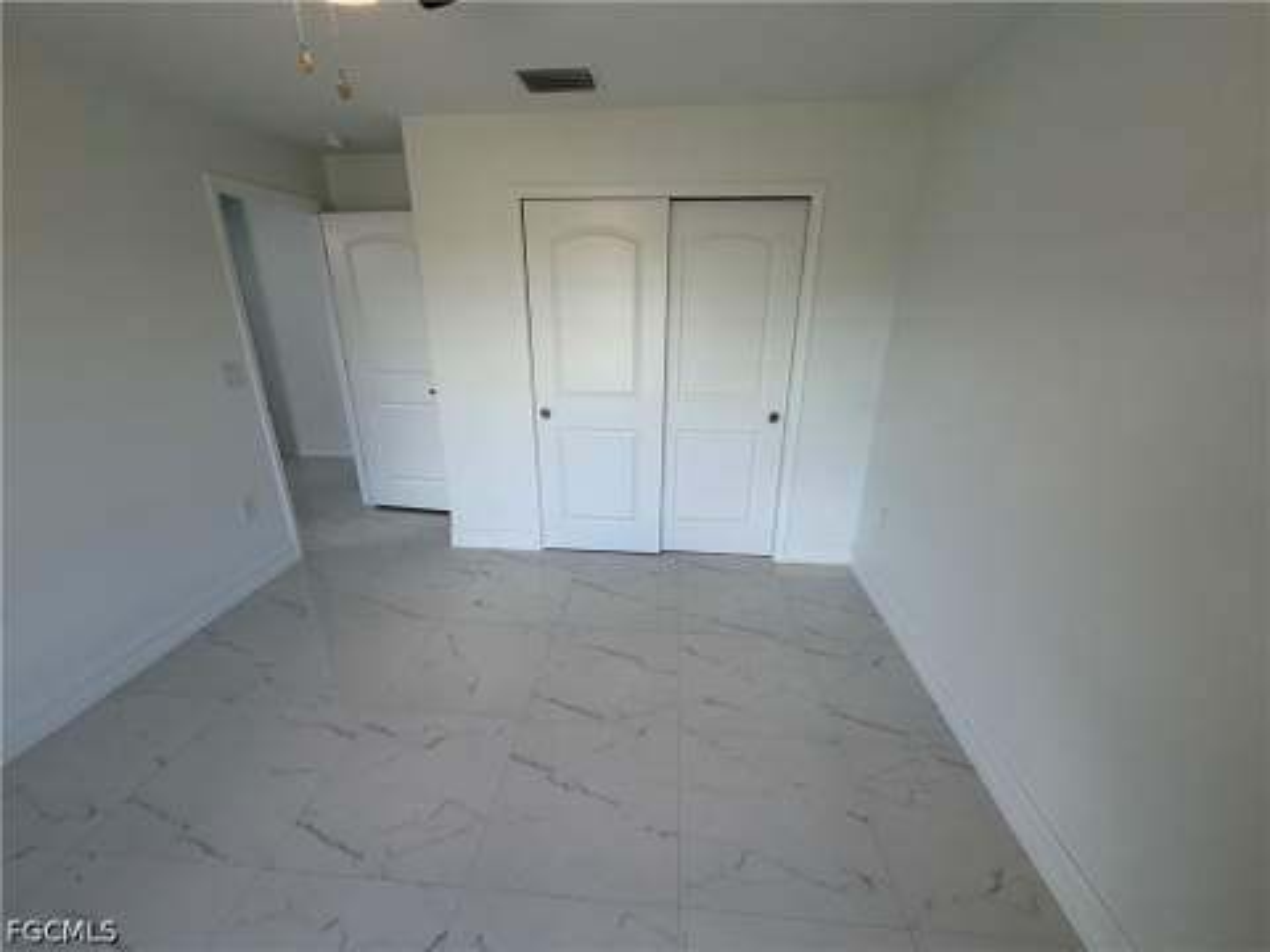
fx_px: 514
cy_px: 476
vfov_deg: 85.7
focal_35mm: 14
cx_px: 635
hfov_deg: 102.1
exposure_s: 1/120
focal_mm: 2.22
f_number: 2.2
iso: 80
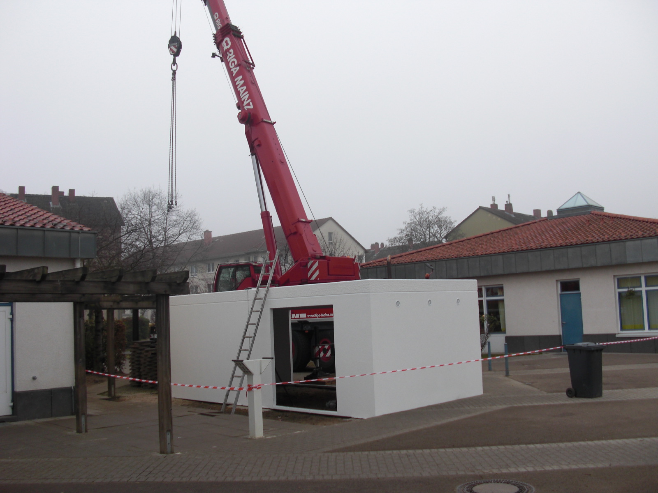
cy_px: 246
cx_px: 329
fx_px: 684
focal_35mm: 36
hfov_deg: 51.4
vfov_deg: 39.7
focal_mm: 6.3
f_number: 2.8
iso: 50
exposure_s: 1/200
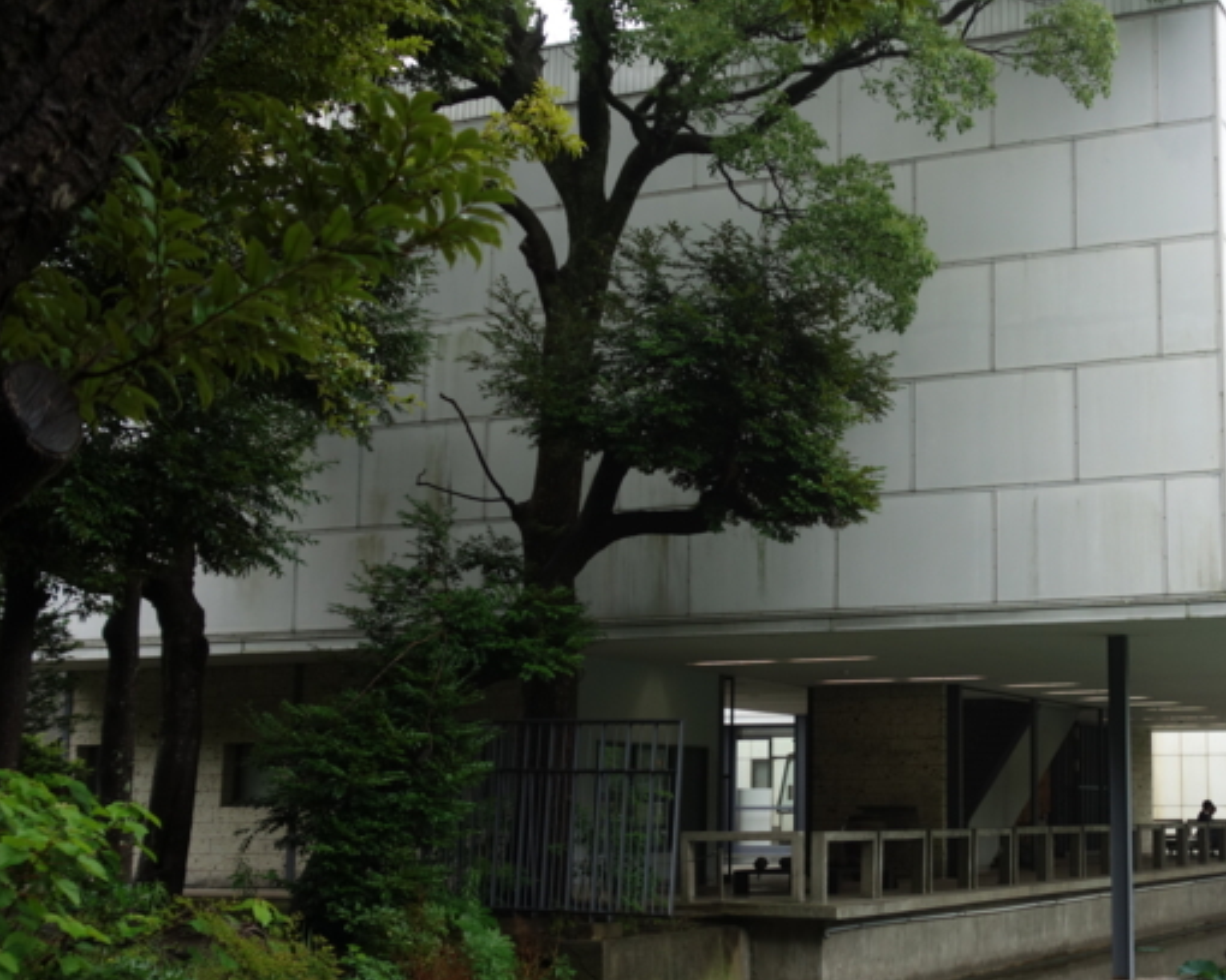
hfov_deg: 34.6
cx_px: 923
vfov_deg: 28.6
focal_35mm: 53
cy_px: 522
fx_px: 1923
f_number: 2.8
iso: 125
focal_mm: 13.42
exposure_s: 1/80
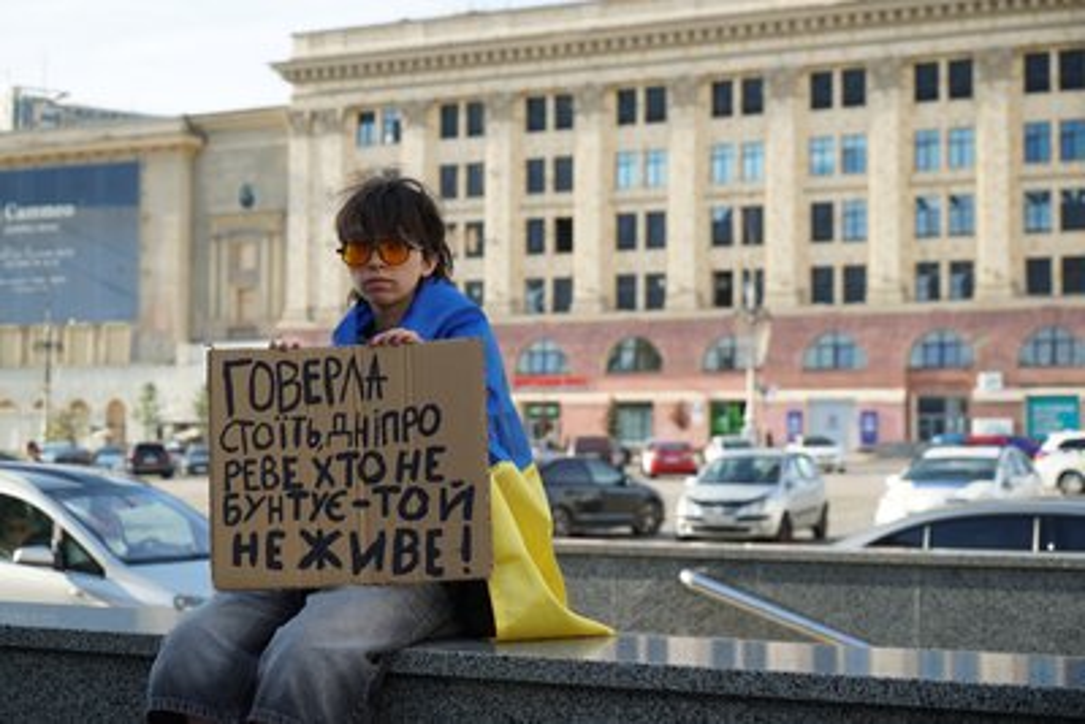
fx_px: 1990
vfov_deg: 20.6
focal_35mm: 66
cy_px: 362
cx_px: 542
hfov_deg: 30.5
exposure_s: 1/250
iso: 100
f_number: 5
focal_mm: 66
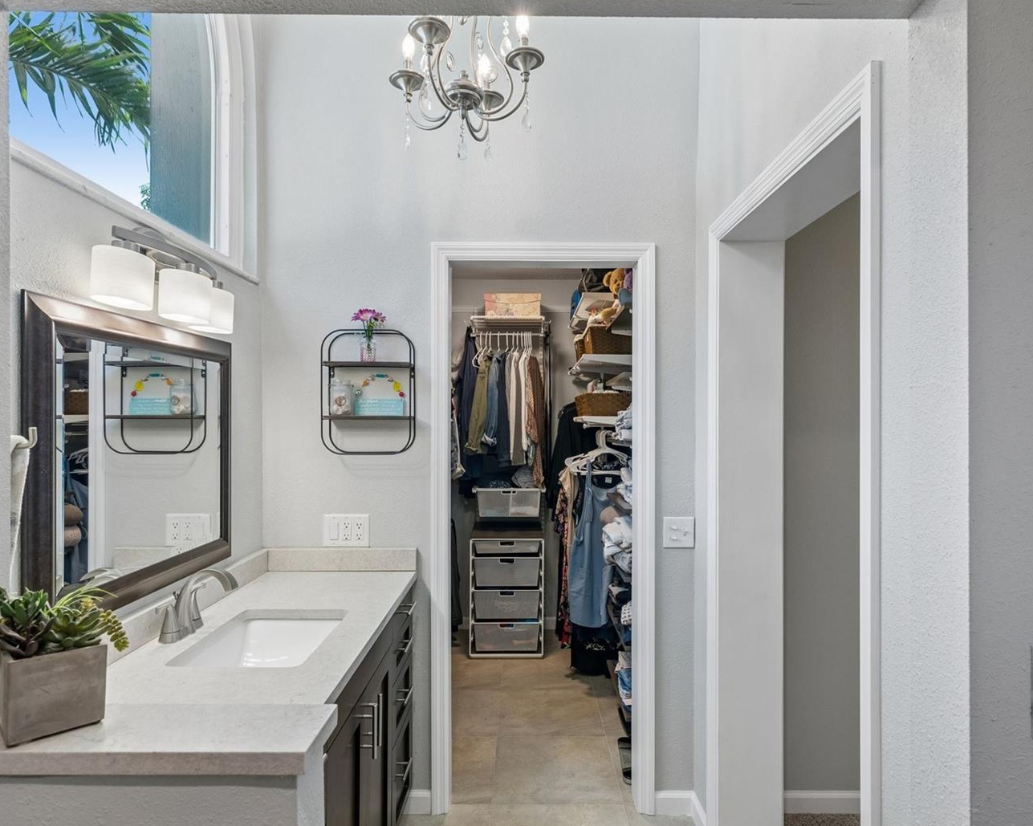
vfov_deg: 65.5
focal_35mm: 21
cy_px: 426
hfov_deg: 77.6
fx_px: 642
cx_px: 530
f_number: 8
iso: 800
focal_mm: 18
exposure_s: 1/40
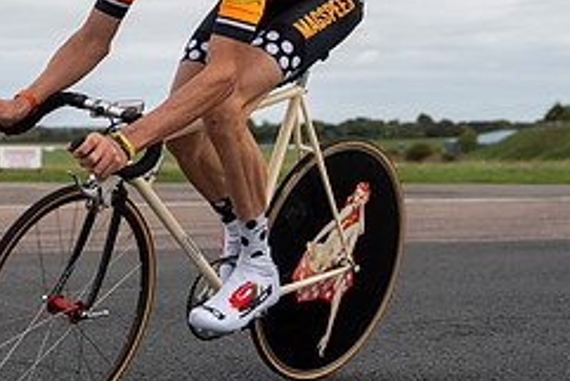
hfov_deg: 21.4
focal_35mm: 94
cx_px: 109
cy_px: 86
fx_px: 1489
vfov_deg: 14.5
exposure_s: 1/1000
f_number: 3.5
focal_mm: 39
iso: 100
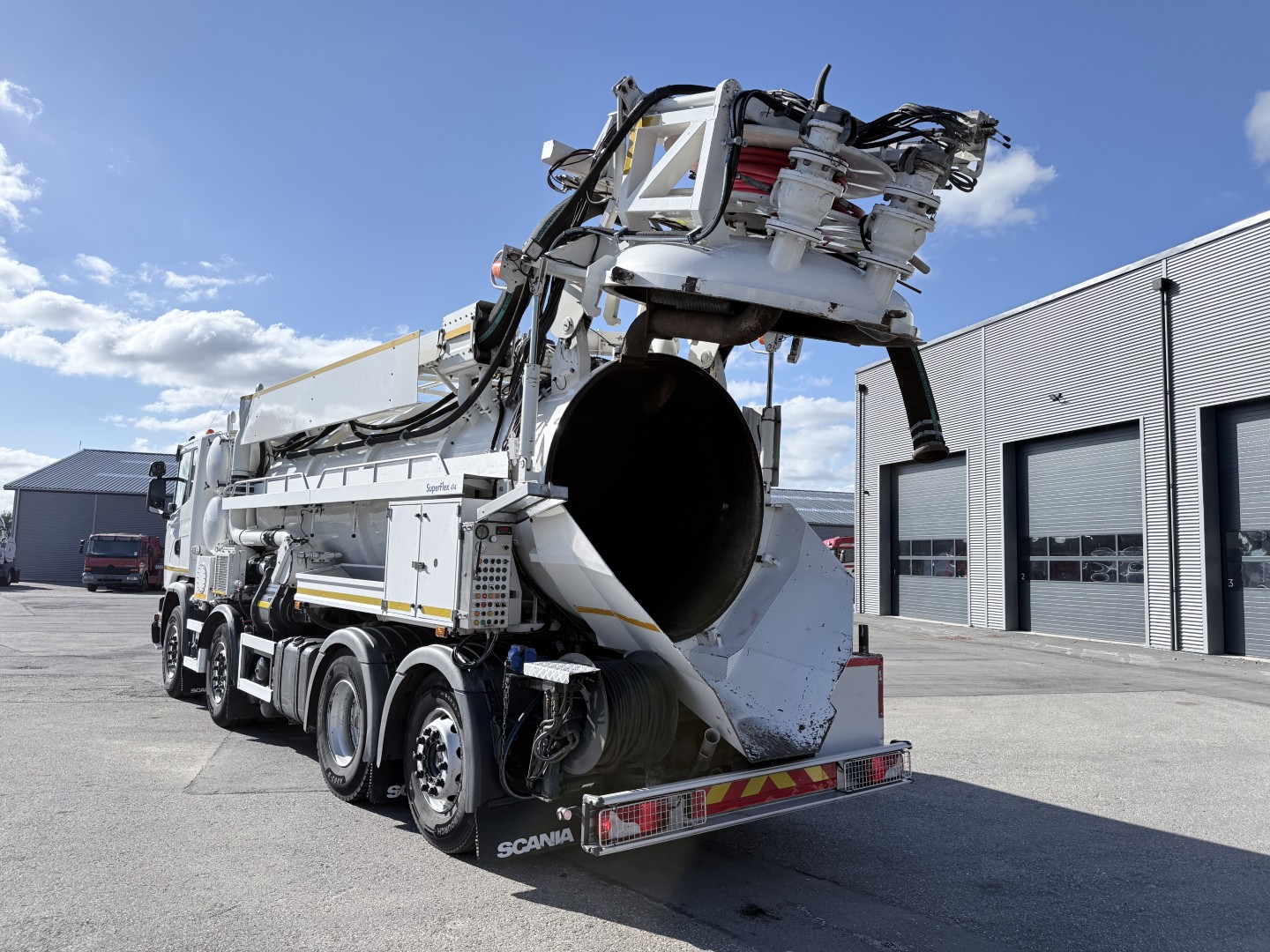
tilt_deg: +6.5
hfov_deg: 71.6
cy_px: 476
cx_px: 635
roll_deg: -2.2
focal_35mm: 24
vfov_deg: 56.8
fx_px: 881
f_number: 1.78
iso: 125
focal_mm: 6.76
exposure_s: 1/3584
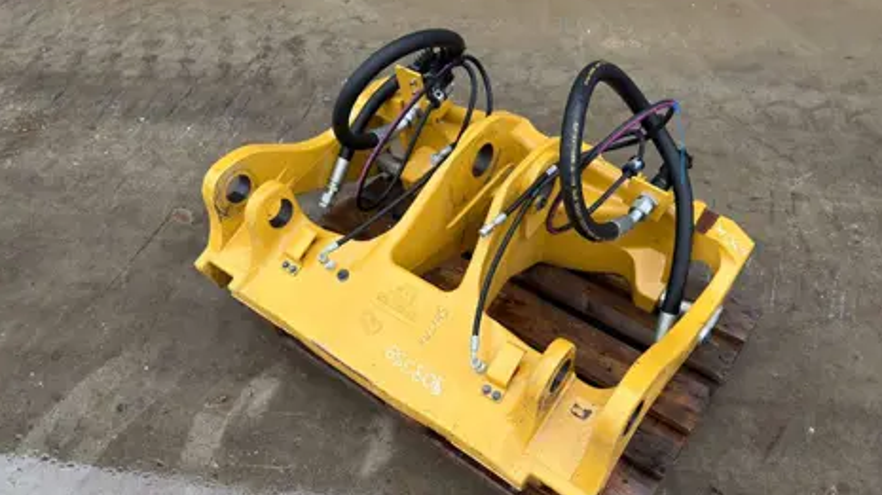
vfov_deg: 42.5
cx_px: 446
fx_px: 631
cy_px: 313
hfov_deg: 69.9
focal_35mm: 27
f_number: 1.78
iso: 80
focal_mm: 6.76
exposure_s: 1/997
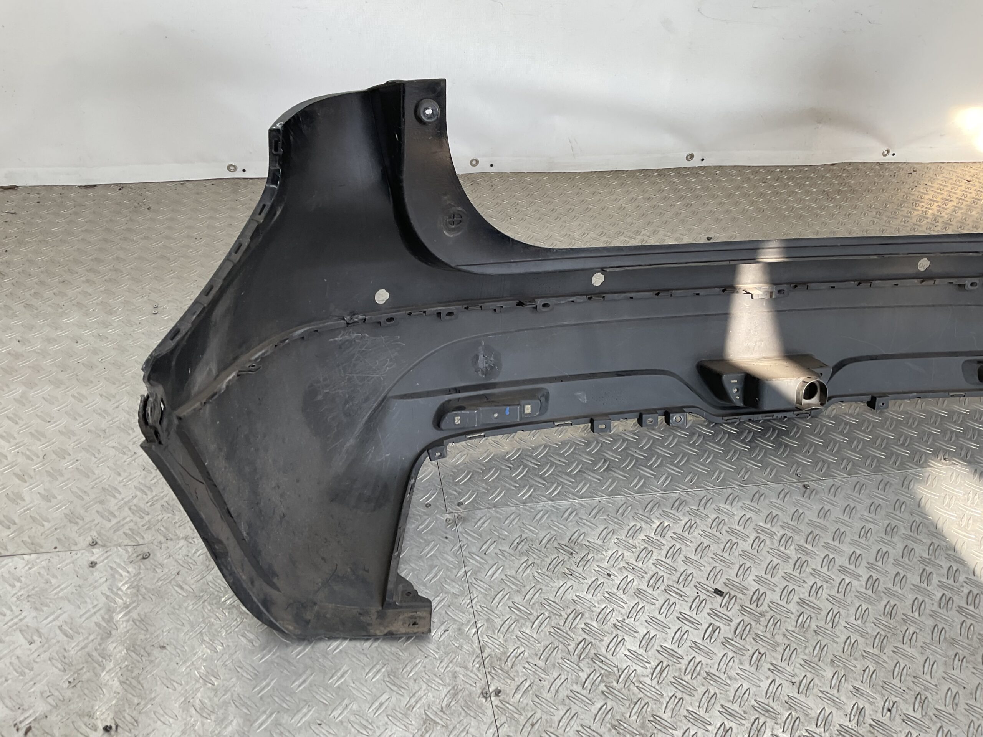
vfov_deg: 48.2
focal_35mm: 29
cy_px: 368
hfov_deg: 61.7
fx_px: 824
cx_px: 492
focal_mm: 3
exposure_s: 1/103
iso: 16
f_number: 1.8
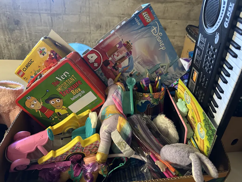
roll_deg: -3.9
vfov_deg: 56.8
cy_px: 91
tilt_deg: -30.7
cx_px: 121
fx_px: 168
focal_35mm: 24
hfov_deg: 71.6
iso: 640
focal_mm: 6.86
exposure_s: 1/50
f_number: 1.78
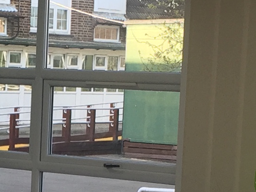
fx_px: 1301
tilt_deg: -9.8
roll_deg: -3.2
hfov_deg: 11.1
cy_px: 284
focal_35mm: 176
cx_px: -10
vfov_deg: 8.3
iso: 32
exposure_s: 1/101
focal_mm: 4.15
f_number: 2.2
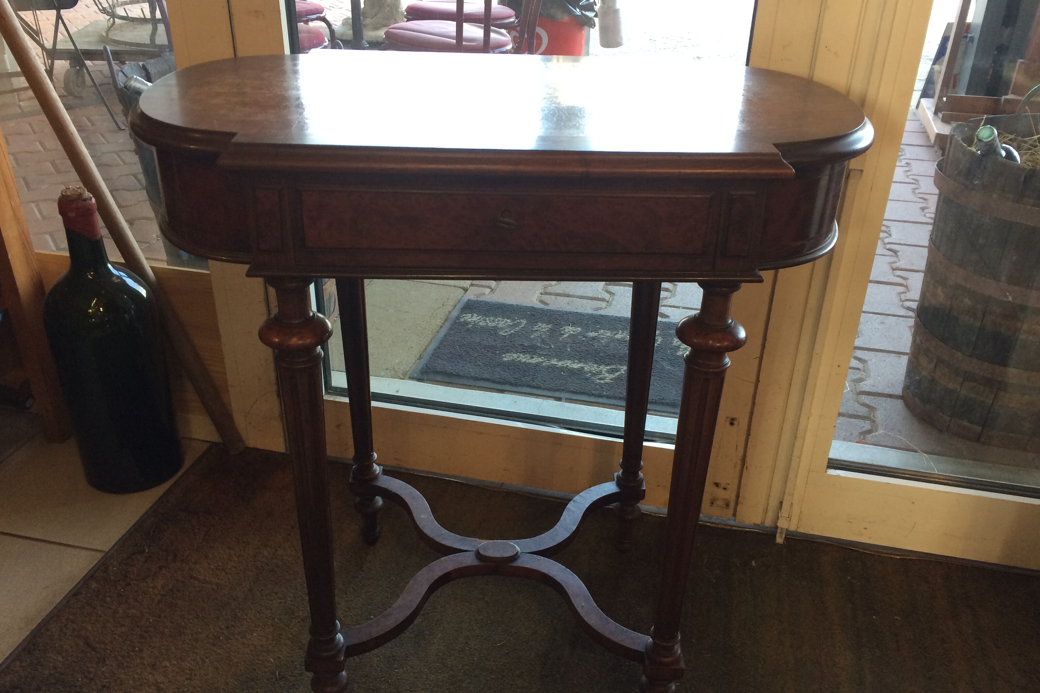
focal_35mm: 31
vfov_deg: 42.3
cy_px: 376
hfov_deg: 60.3
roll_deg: +0.1
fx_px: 895
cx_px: 521
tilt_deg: -29.2
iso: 50
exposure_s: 1/33
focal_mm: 4.15
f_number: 2.2
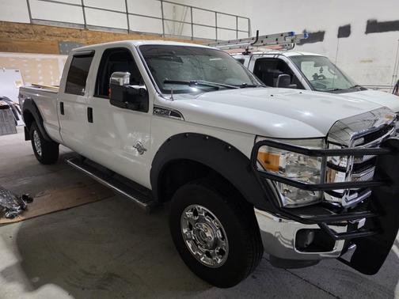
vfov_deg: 58.9
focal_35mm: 23
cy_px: 150
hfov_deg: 73.9
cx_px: 200
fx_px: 265
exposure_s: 1/120
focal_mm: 6.3
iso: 500
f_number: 1.7
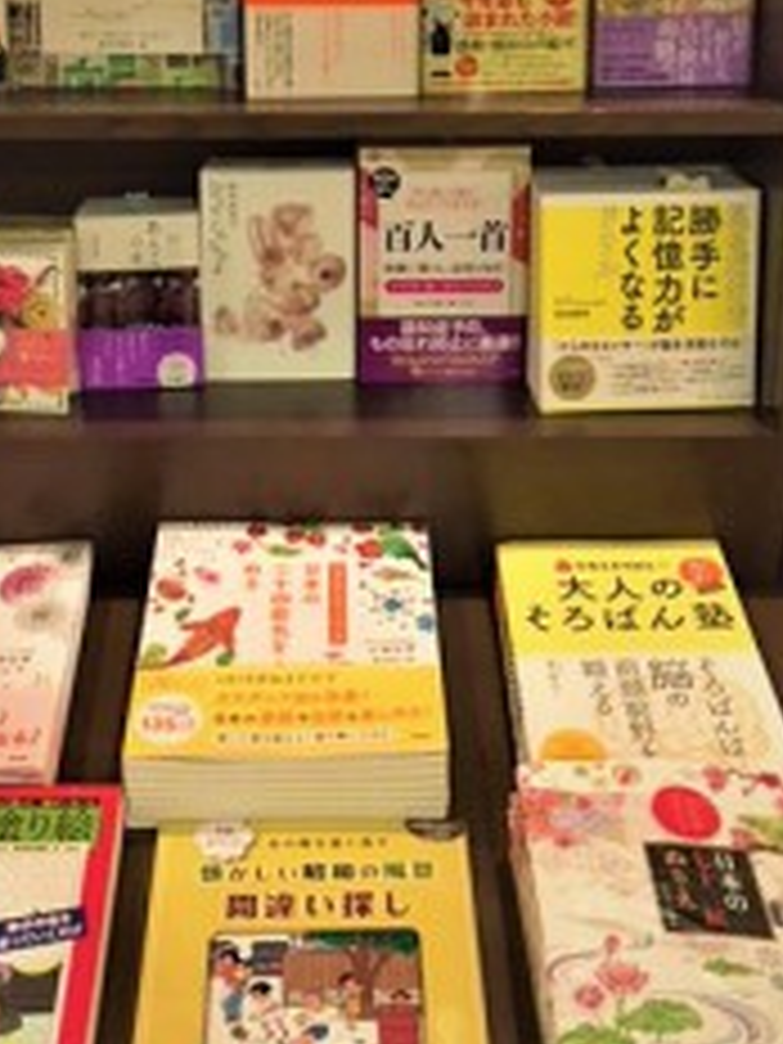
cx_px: 328
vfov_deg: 37.0
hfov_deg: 29.1
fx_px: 1508
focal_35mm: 50
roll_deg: -0.8
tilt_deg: -24.8
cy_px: 220
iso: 125
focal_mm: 4.15
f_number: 2.2
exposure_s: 1/15
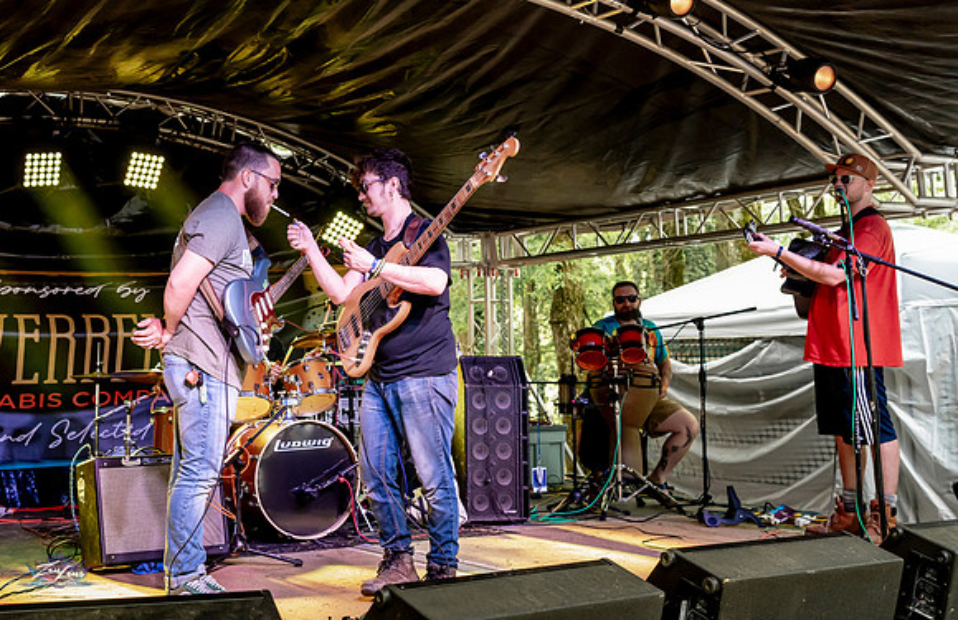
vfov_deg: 26.6
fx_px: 1295
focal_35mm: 49
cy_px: 175
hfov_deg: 40.2
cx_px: 333
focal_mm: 35
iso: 3200
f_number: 4
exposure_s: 1/400
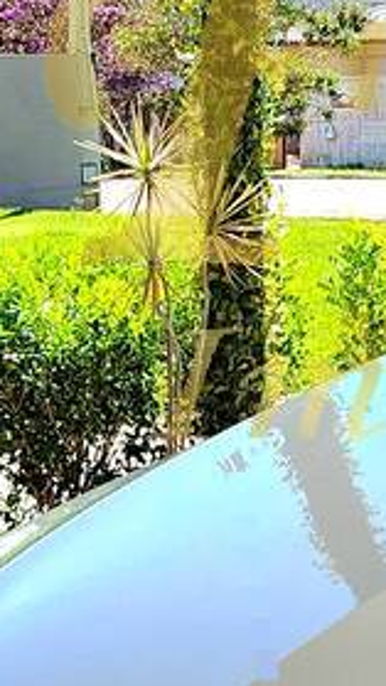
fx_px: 1328
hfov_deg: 15.8
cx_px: 487
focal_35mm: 73
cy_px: 167
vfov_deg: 28.5
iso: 50
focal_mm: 2.2
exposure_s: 1/588
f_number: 2.2
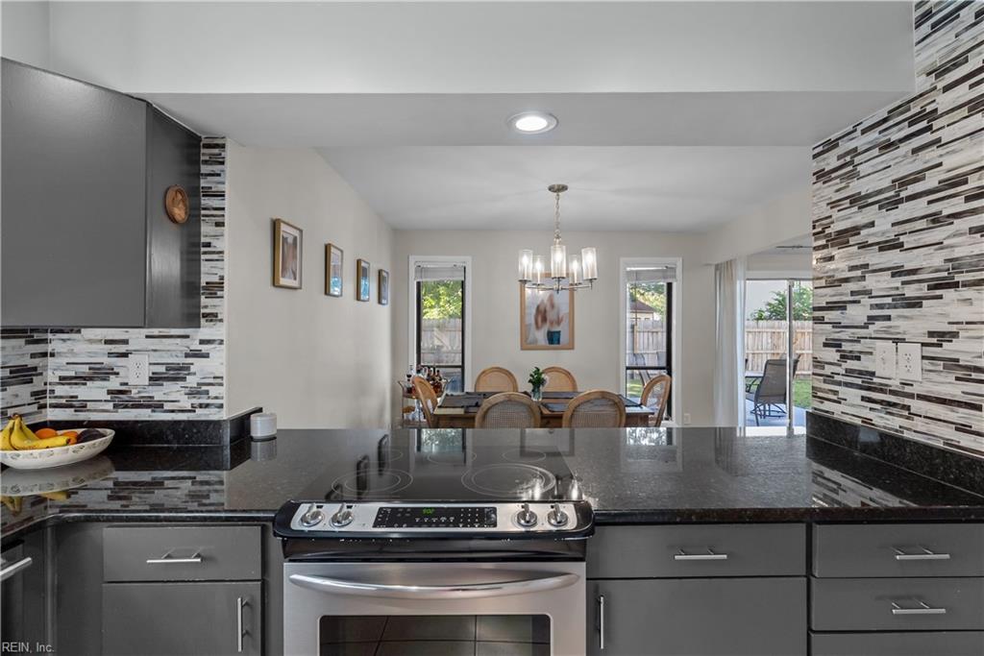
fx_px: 437
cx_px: 492
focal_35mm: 16
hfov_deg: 96.7
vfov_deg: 73.8
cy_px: 328
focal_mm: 16
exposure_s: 1/30
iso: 1000
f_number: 7.1
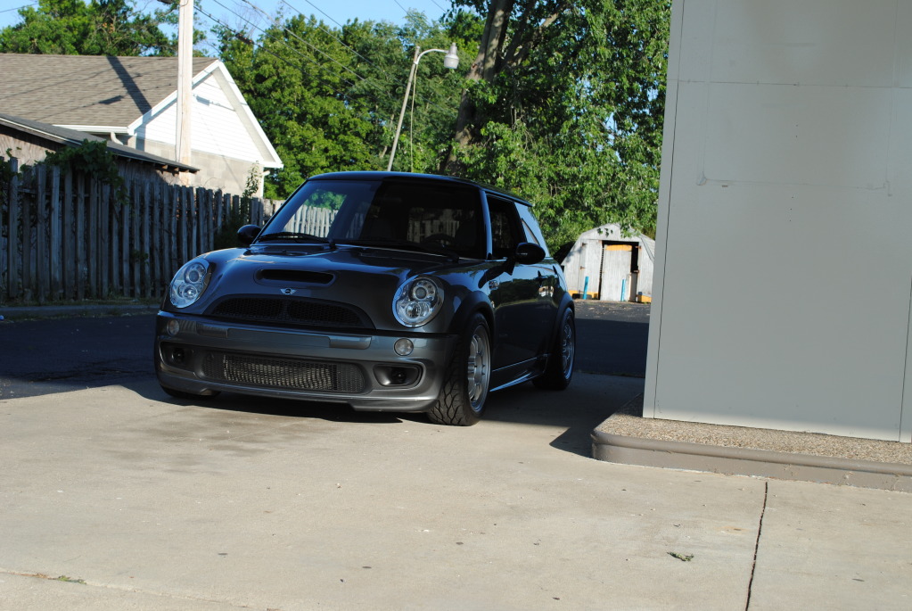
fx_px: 1218
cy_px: 306
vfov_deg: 28.2
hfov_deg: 41.1
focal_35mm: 48
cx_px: 456
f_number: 7.1
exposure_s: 1/200
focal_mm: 32
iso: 100
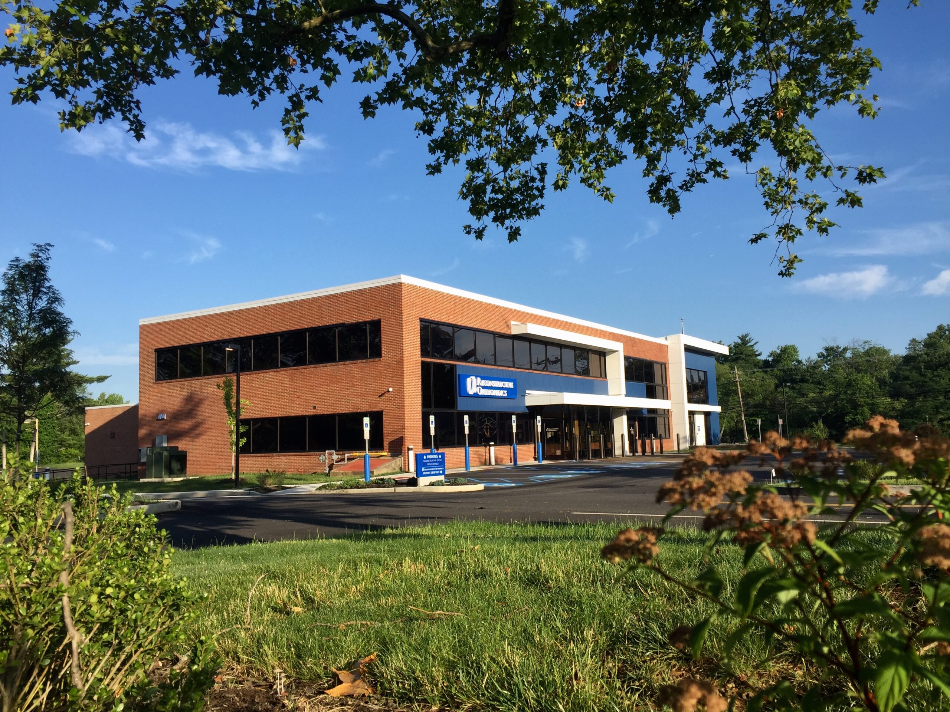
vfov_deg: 48.2
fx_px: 796
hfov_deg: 61.7
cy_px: 356
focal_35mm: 29
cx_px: 475
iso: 32
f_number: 2.2
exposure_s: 1/1068
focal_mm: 4.15
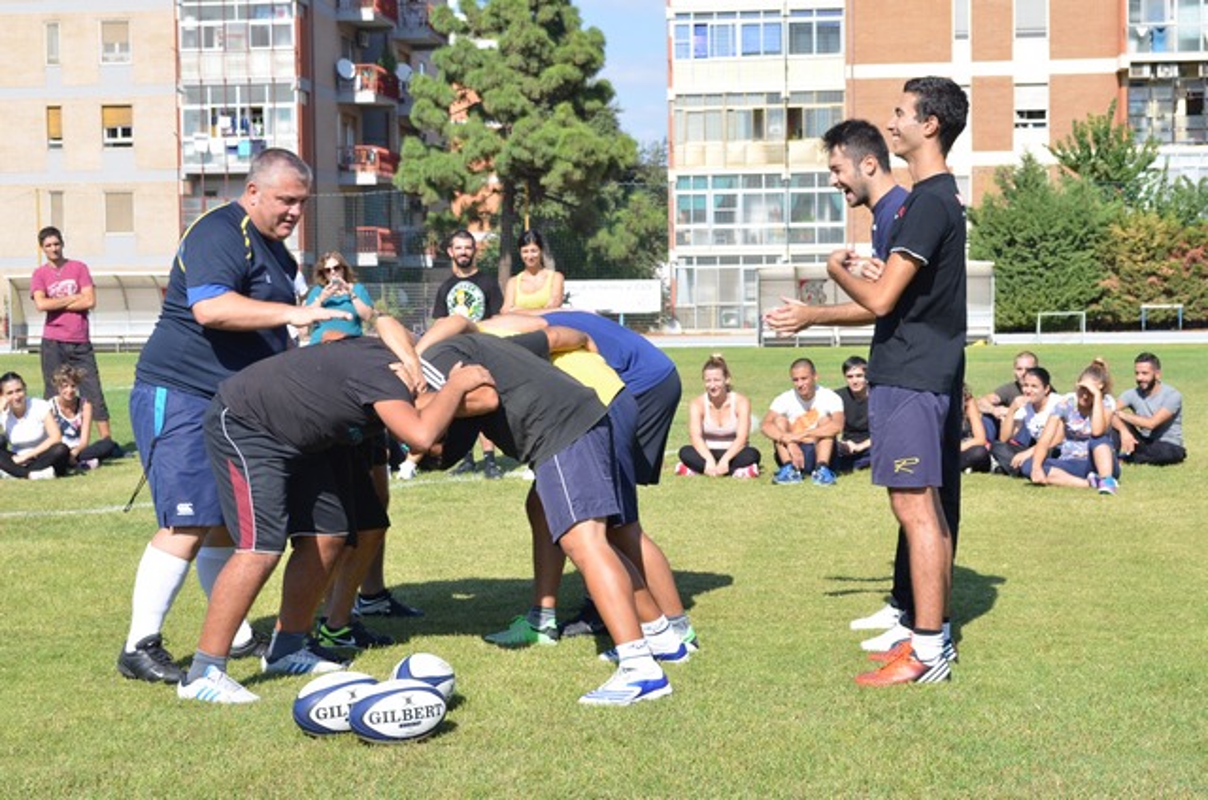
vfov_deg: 21.5
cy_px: 400
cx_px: 604
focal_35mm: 63
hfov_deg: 32.0
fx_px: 2110
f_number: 8
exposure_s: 1/160
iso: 100
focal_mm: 42
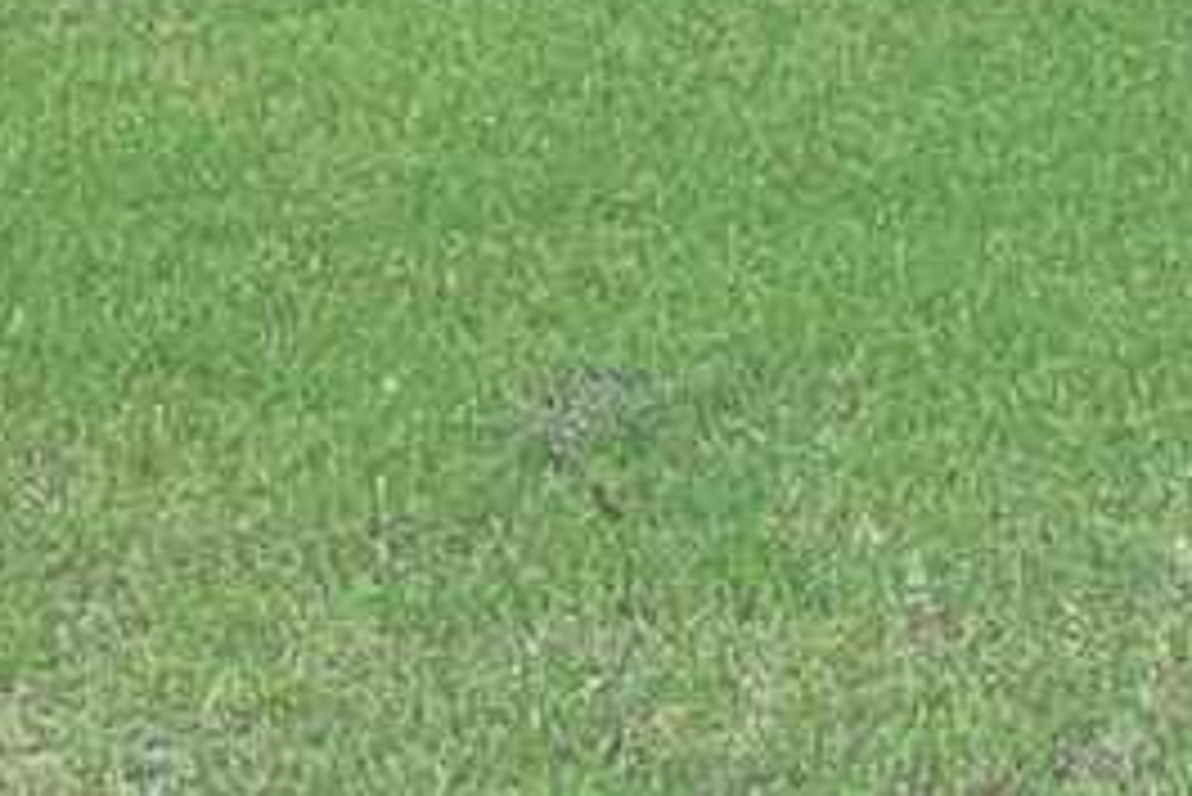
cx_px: 1412
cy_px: -1720
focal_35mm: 209
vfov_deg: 6.0
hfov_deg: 9.7
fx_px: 6924
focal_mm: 5.4
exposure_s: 1/455
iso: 40
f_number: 1.8
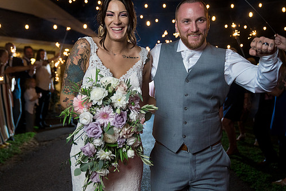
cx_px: 149
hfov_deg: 47.4
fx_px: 326
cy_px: 84
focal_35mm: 41
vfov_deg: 32.6
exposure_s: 1/200
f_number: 2.8
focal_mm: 34
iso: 2000
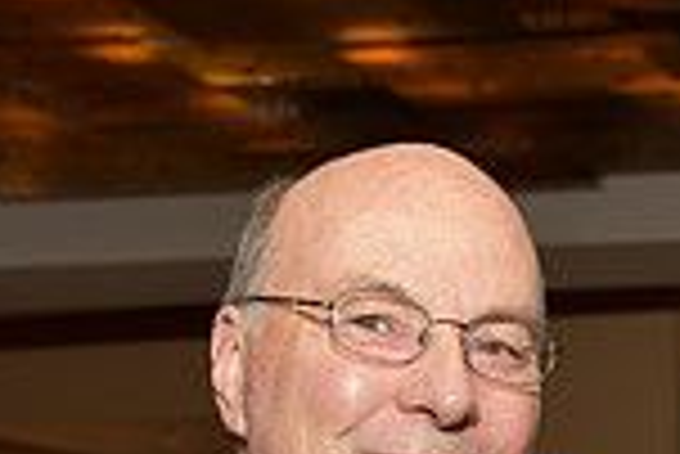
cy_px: 861
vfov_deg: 9.7
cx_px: 689
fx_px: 2533
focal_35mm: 134
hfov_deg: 15.0
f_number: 5
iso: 200
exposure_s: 1/60
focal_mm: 35
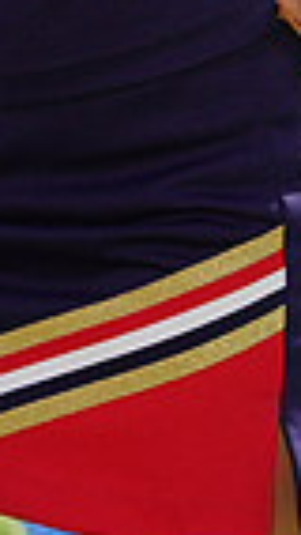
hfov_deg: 1.5
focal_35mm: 839
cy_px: -430
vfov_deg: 2.6
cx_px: 207
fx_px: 11890
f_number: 9
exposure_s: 1/250
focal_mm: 196
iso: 100
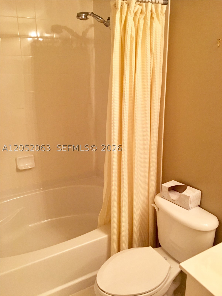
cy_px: 148
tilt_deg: -16.3
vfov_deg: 61.7
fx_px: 248
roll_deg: +1.3
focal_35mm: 29
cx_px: 111
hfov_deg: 48.2
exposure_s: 1/15
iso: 100
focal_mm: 4.15
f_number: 2.2
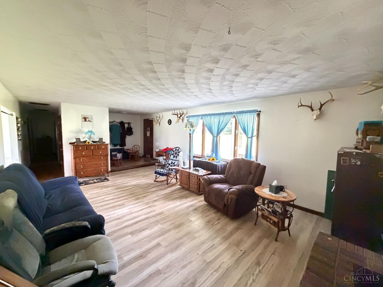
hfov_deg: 102.1
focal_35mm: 14
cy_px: 144
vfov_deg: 85.7
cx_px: 192
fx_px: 155
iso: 1250
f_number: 2.2
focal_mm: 2.22
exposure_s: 1/50
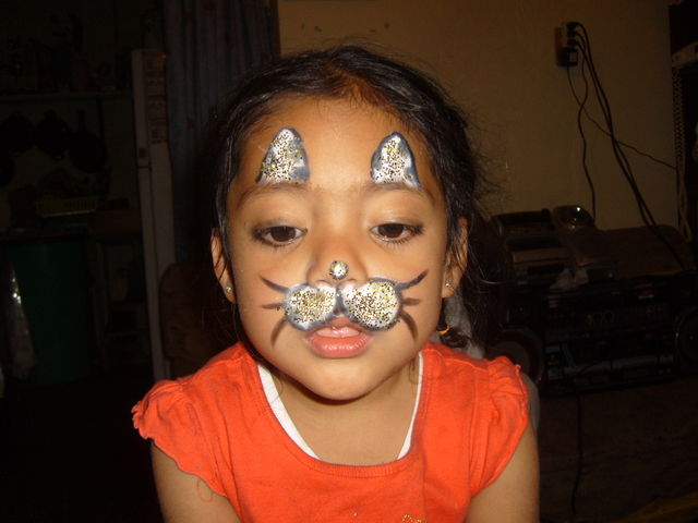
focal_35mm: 35
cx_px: 349
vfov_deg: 40.7
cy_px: 262
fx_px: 706
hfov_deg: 52.6
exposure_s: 1/45
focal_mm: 5.8
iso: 100
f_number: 2.8
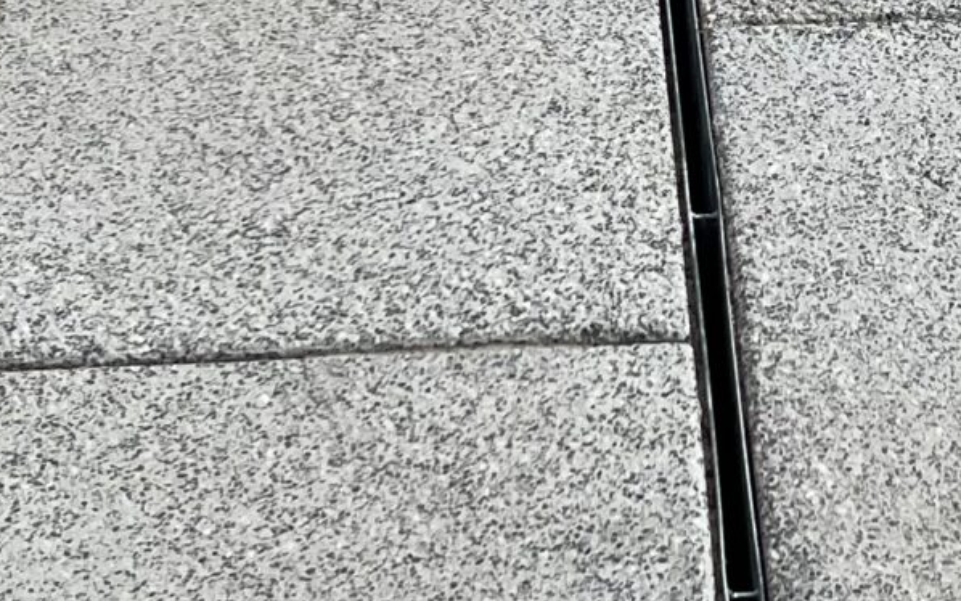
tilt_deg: -31.3
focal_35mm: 118
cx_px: 747
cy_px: -138
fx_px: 3091
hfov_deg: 17.5
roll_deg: -0.1
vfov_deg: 10.9
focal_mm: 5.7
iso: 50
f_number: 1.5
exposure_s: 1/11364
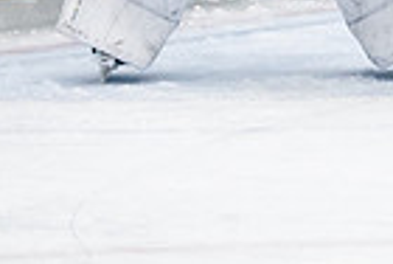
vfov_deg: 2.4
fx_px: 6148
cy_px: -277
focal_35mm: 562
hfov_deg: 3.6
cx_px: 566
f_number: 2.8
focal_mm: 112
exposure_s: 1/800
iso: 4000
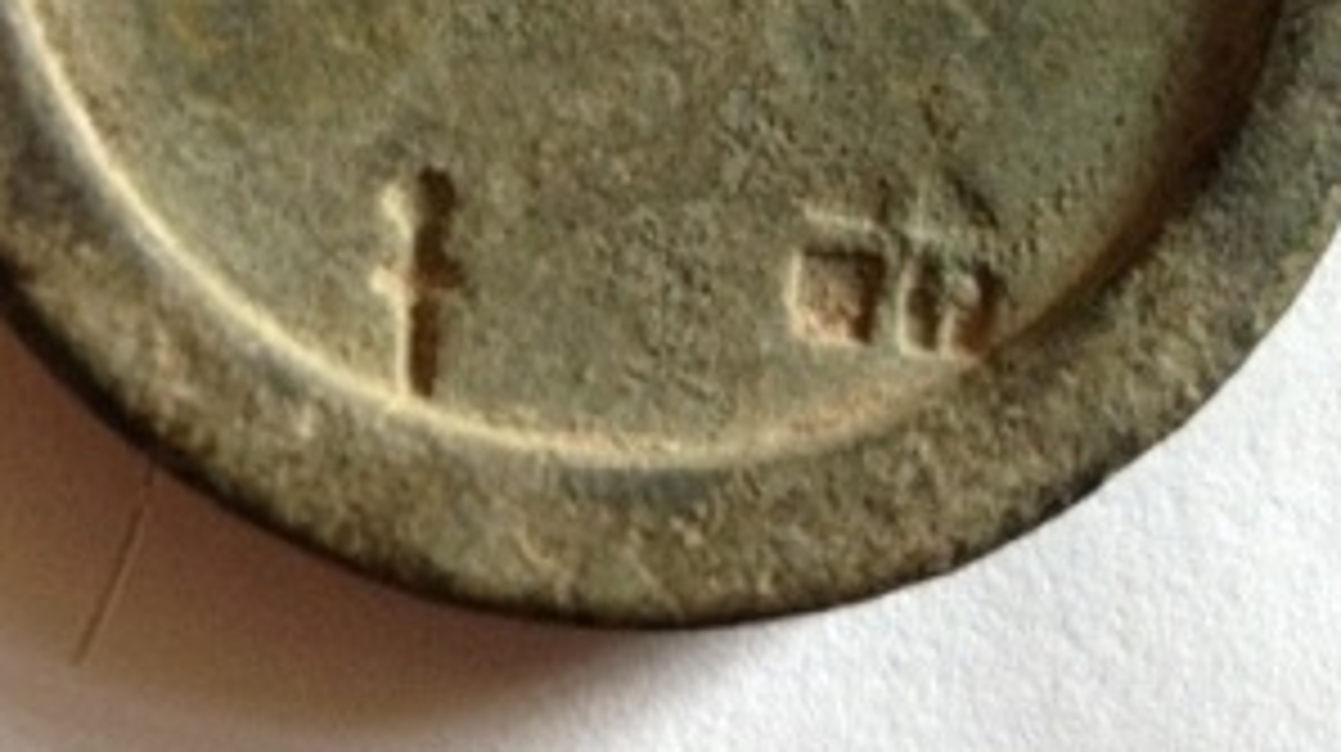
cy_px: -54
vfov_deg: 14.4
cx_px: 36
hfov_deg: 24.8
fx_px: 2913
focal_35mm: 82
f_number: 2.4
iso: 250
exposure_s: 1/20
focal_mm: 4.28
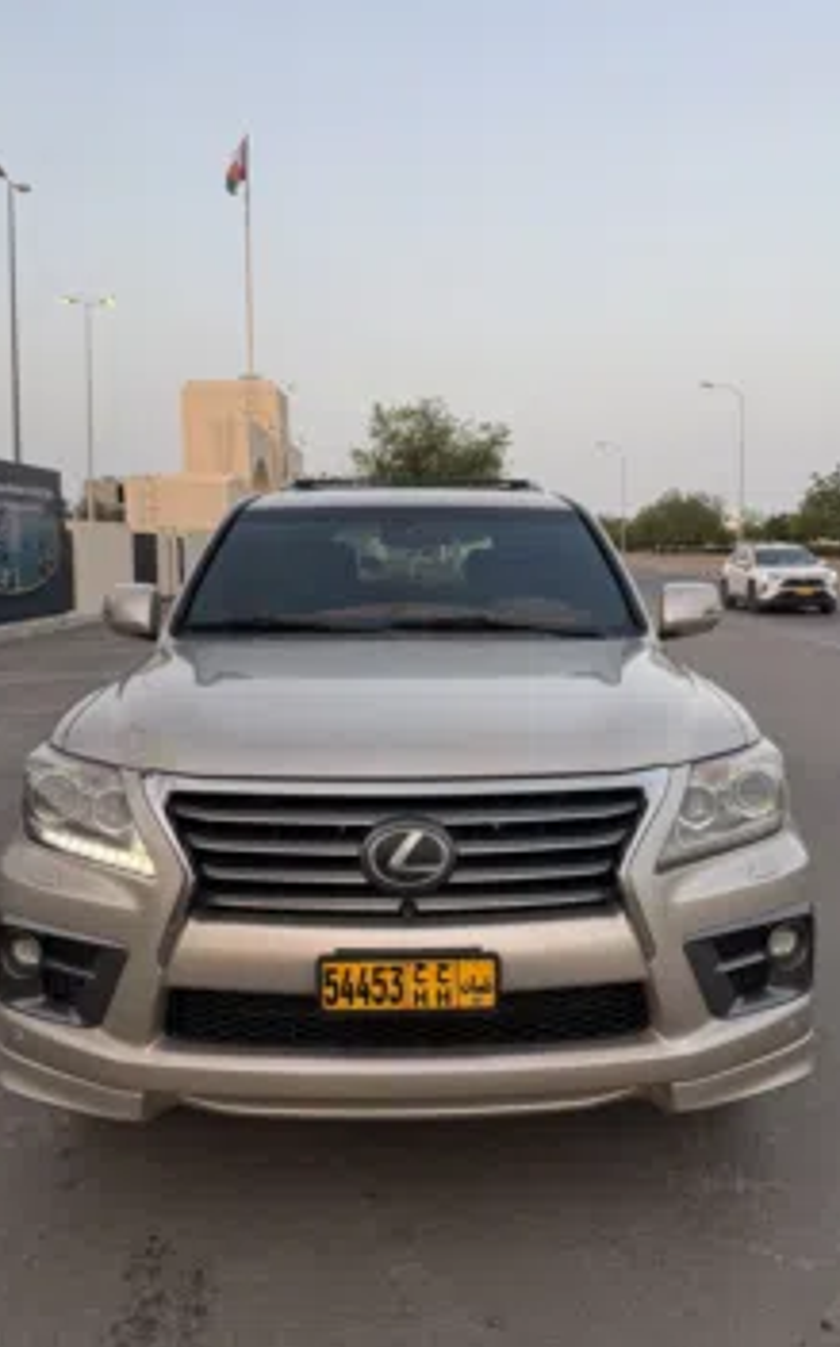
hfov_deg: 43.1
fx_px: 1064
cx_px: 445
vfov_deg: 64.7
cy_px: 656
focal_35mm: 29
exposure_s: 1/524
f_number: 1.78
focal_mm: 6.76
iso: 100
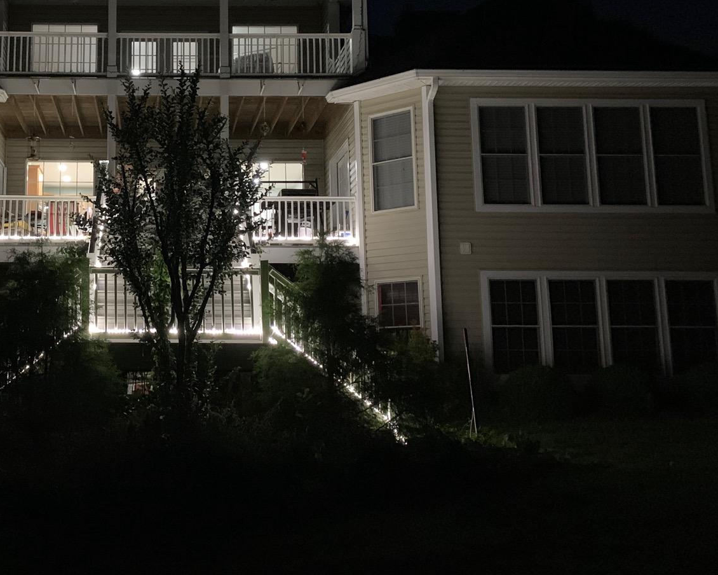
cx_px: 171
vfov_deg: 32.6
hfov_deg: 39.2
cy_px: 209
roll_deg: -0.2
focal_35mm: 46
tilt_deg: +10.6
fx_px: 978
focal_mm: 4.25
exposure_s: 1/15
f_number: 1.8
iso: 1250
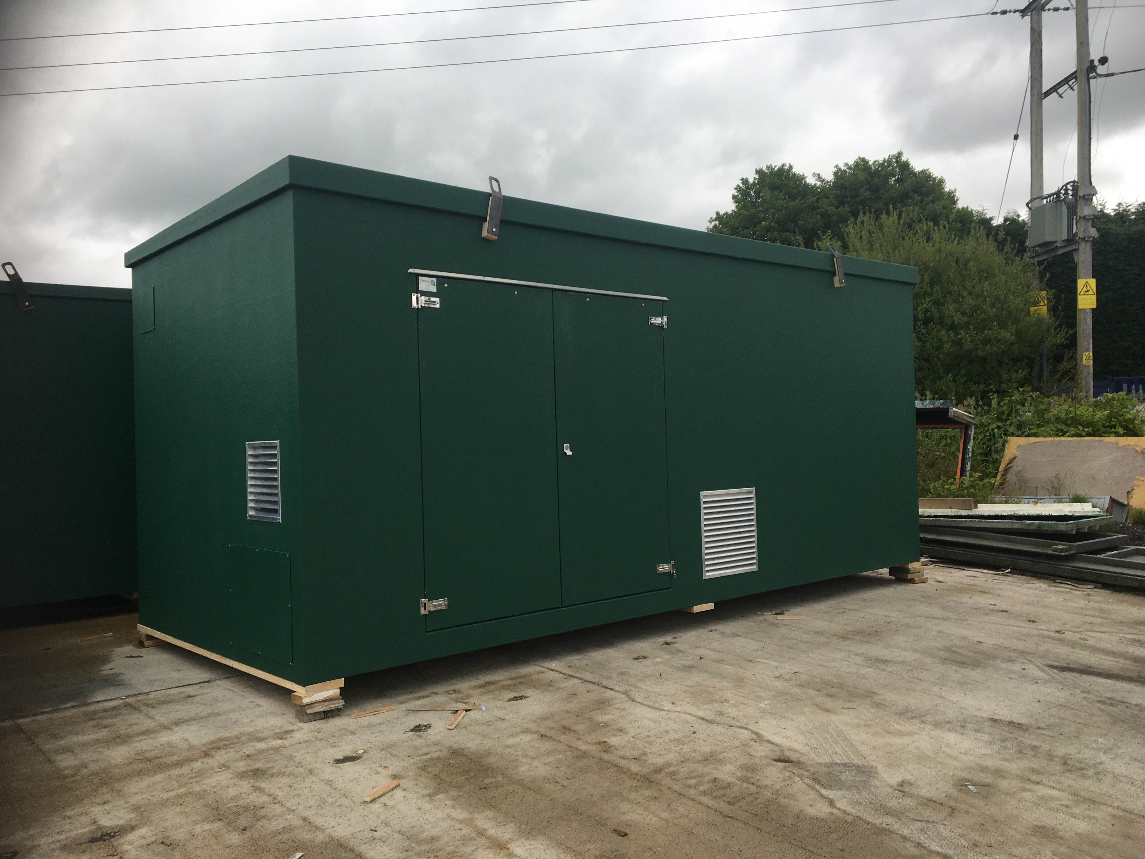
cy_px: 430
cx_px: 572
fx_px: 959
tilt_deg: -4.7
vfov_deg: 48.2
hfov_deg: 61.7
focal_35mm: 29
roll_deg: -0.9
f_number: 2.2
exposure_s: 1/434
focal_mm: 4.15
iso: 25
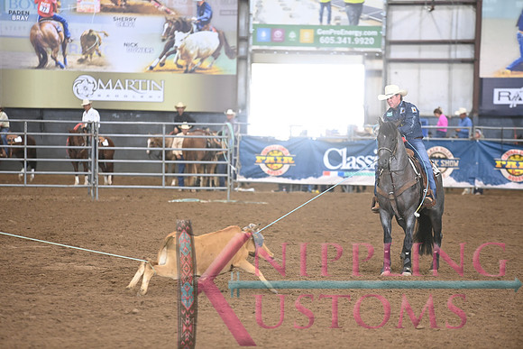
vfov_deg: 6.9
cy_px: 174
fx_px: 2906
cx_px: 262
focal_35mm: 200
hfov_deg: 10.3
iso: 2500
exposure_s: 1/250
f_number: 3.2
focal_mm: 200
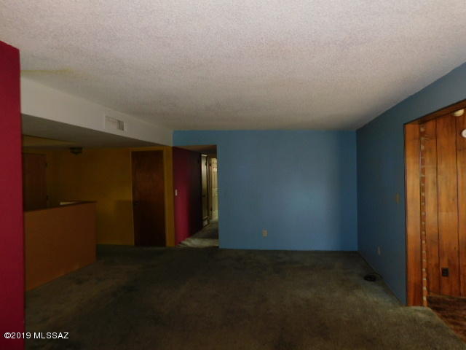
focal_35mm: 23
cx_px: 233
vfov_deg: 58.9
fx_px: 310
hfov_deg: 73.9
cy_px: 175
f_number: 3
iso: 200
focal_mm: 4
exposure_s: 1/30
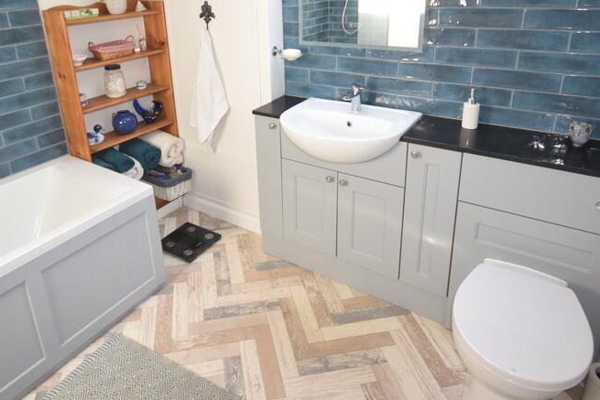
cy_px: 115
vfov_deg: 48.6
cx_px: 258
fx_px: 430
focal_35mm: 26
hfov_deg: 69.5
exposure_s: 1/125
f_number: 5.6
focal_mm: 11
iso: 800
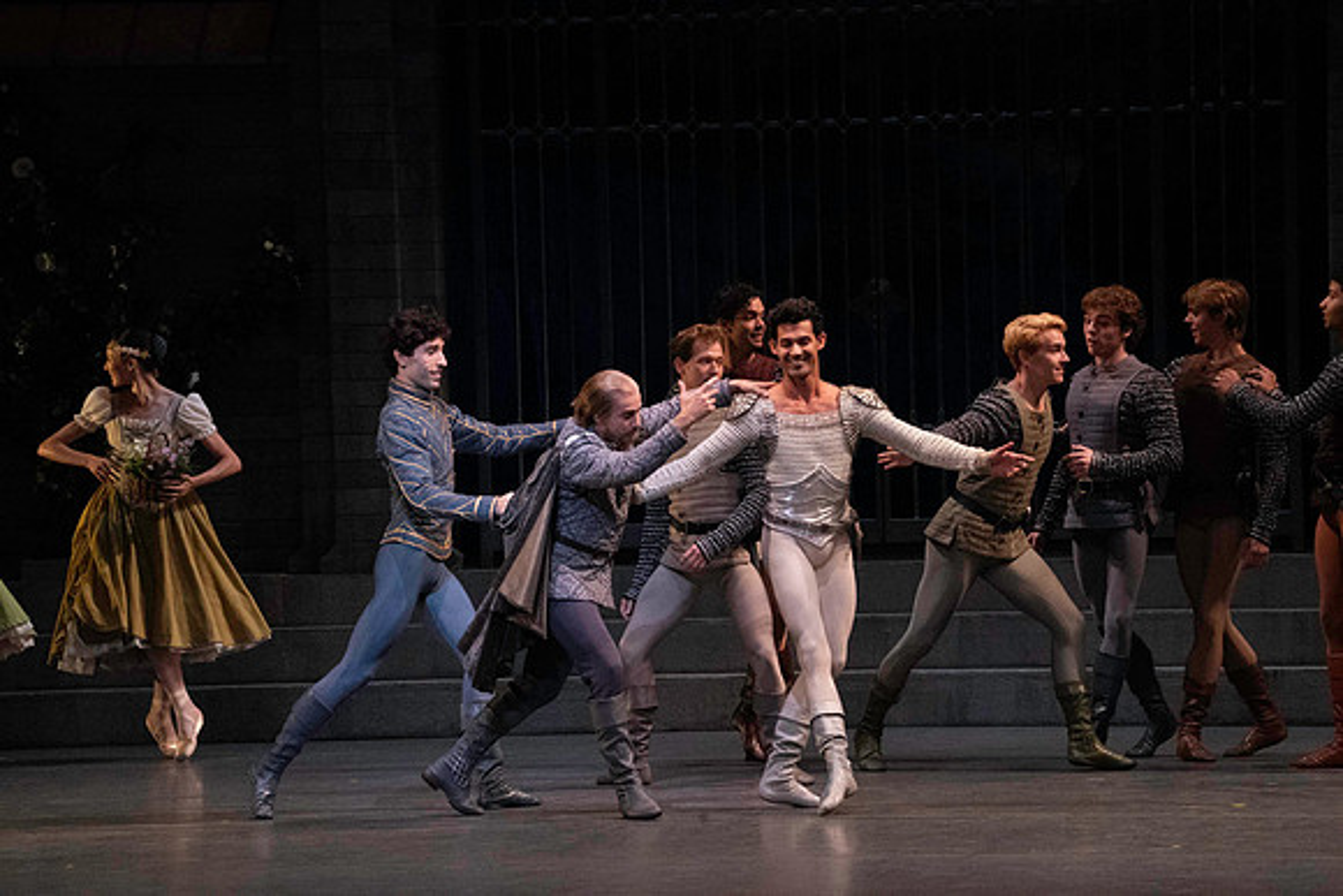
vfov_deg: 6.9
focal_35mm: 200
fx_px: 7463
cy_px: 448
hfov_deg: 10.3
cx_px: 672
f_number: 13
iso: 16000
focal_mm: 200
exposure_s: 1/400
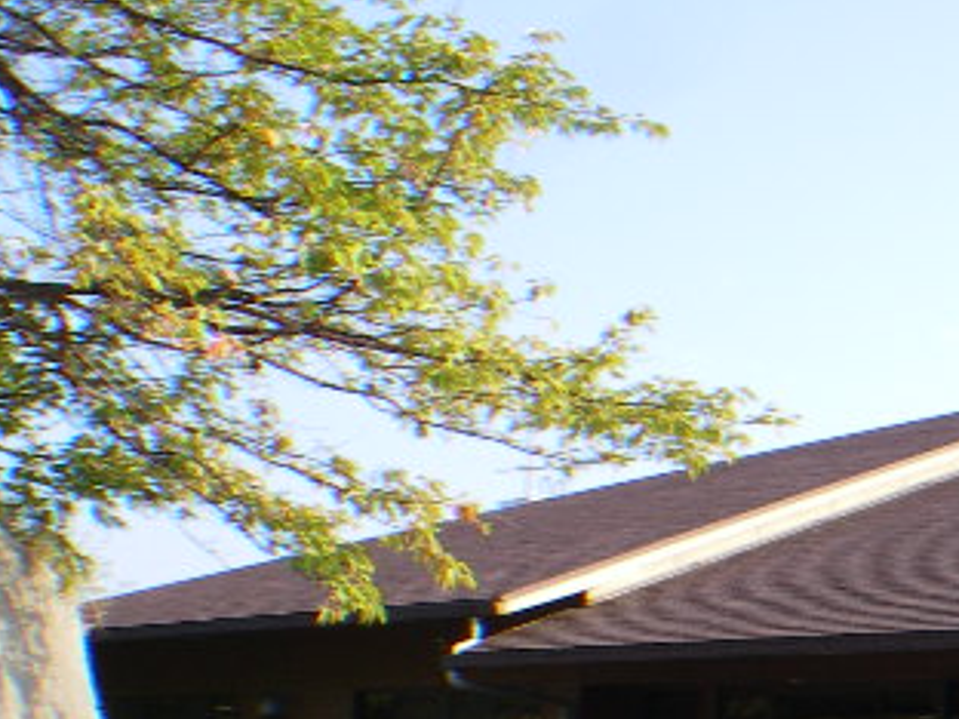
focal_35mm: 78
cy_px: 728
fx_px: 2161
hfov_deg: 24.7
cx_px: 747
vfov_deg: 18.4
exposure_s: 1/100
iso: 80
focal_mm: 6.3
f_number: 6.6
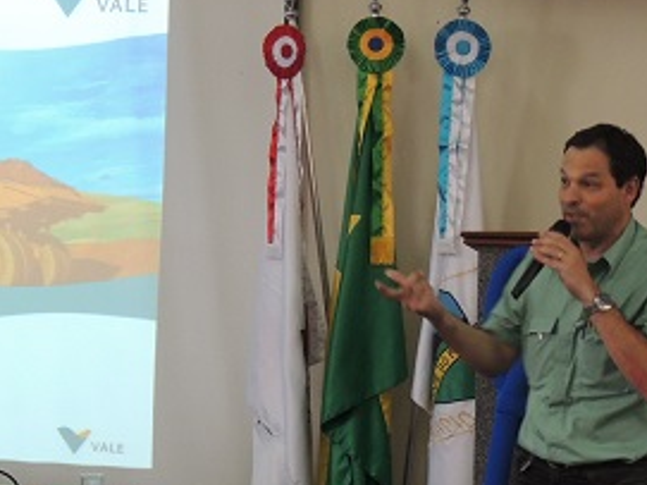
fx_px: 2354
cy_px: 407
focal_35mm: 126
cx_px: 181
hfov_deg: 15.6
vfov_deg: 11.7
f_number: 3.7
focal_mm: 9.8
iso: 400
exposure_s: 1/25
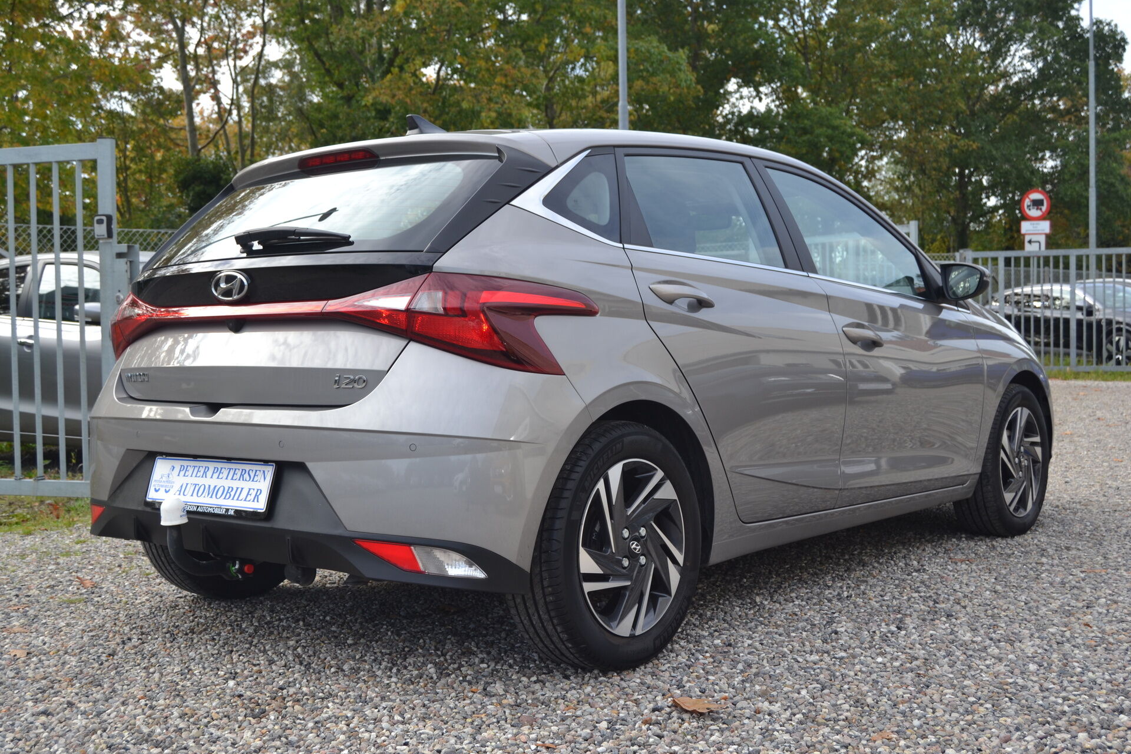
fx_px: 1225
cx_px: 566
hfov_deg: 49.6
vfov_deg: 34.2
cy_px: 377
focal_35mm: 39
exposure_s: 1/160
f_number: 6.3
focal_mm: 26
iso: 100
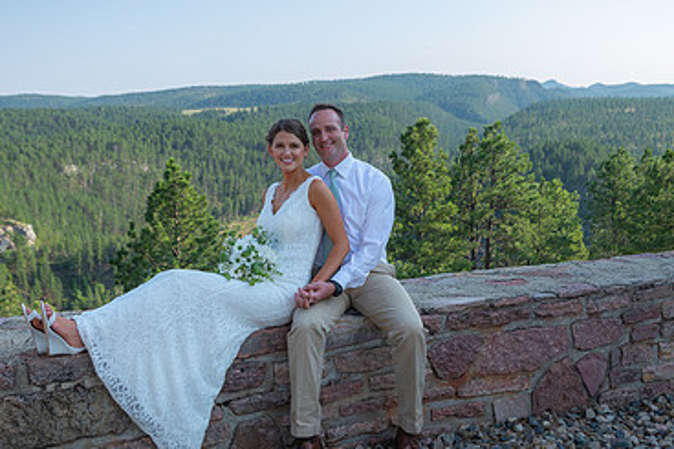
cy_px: 217
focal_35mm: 41
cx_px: 381
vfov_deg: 32.6
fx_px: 767
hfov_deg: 47.3
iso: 80
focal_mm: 26
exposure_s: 1/500
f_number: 3.5
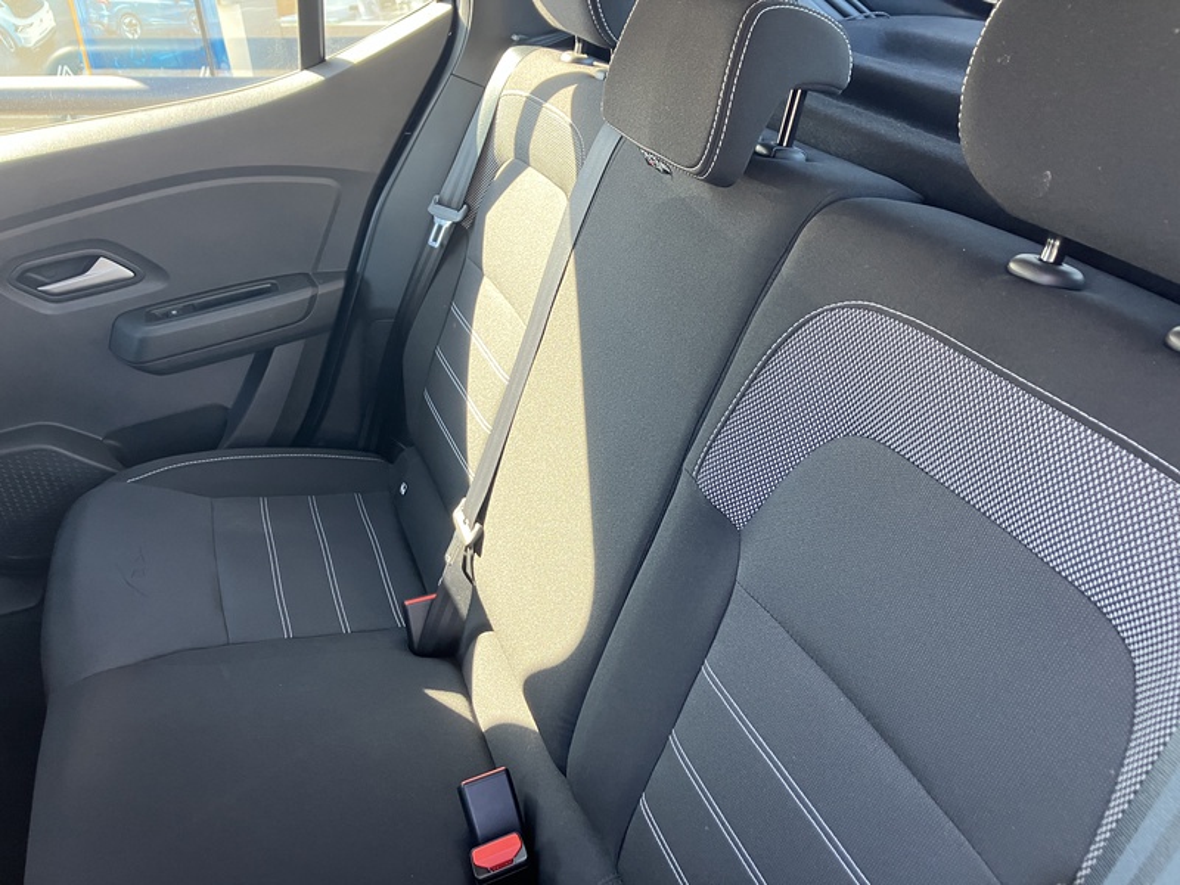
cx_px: 590
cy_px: 442
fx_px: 954
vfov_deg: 49.7
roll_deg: +4.0
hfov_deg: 63.4
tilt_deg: -29.2
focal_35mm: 28
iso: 80
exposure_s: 1/67
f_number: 1.8
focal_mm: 3.99
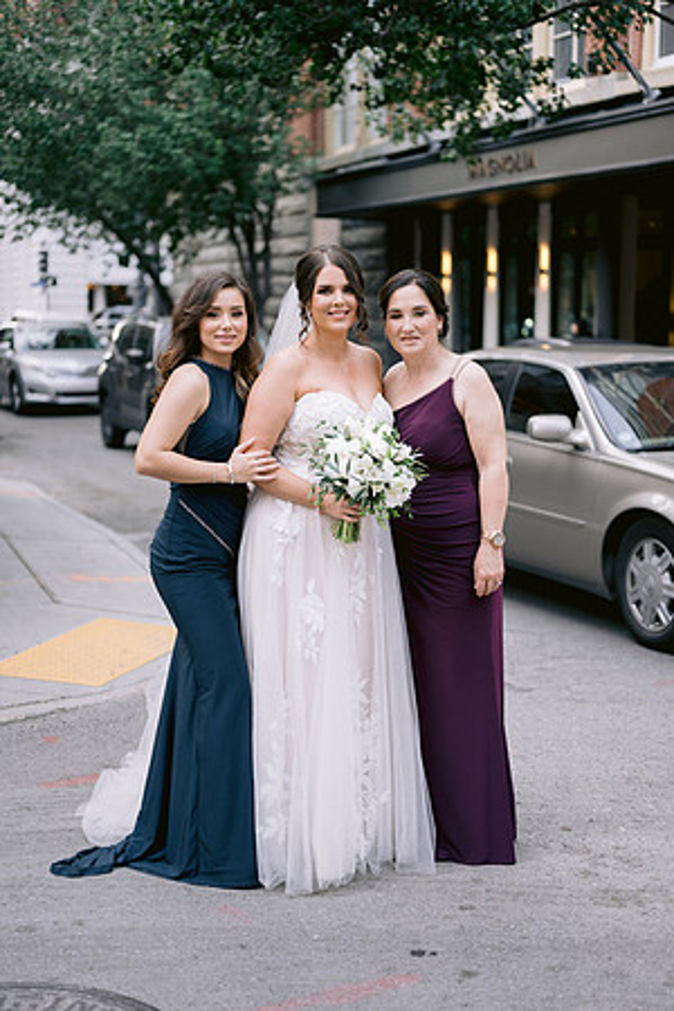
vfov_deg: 39.6
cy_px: 506
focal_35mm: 50
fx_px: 1404
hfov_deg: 27.0
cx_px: 337
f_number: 1.8
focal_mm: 50
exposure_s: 1/500
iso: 160
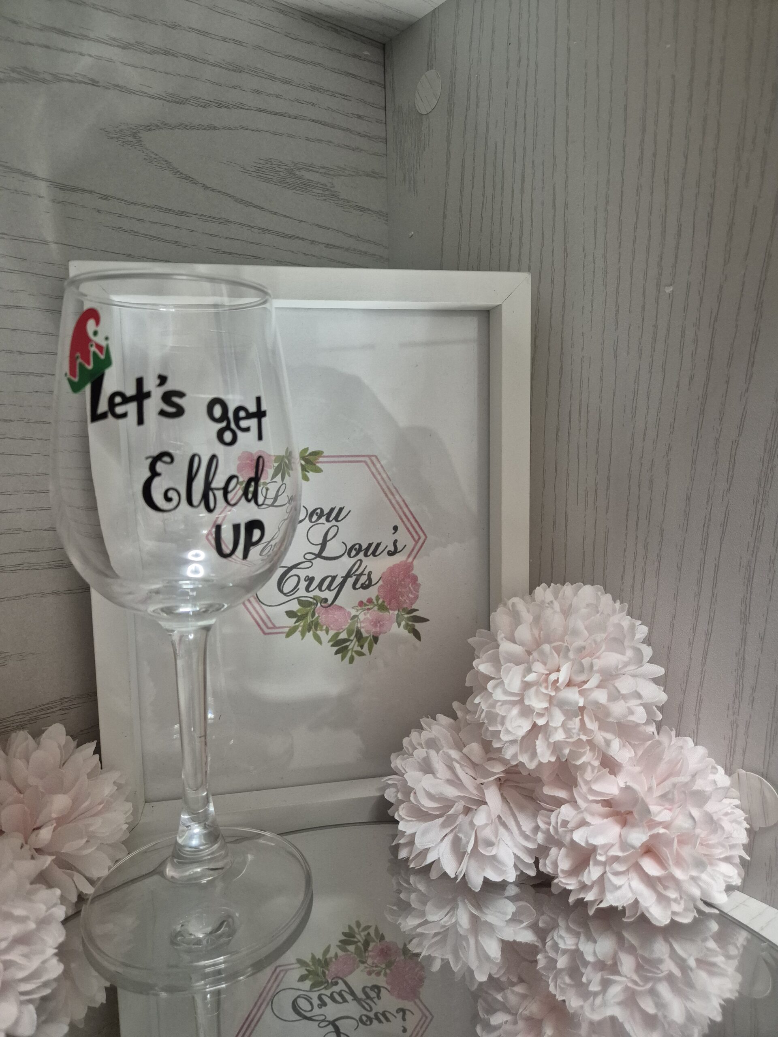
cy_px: 518
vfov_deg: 73.9
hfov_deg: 58.9
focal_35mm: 23
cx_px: 389
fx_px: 689
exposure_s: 1/100
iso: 1250
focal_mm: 5.4
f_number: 1.8
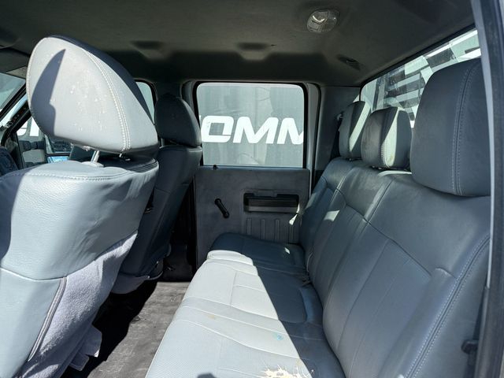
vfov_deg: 56.8
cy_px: 189
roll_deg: -2.3
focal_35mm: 24
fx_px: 349
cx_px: 252
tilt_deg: -11.3
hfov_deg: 71.6
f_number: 1.78
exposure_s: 1/1727
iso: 100
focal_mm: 6.76
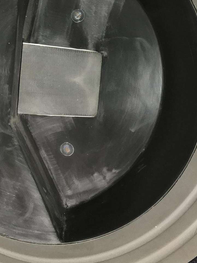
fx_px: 357
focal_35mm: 47
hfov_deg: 30.9
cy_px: 85
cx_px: 91
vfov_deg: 39.9
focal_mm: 3.99
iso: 64
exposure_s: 1/17
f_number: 1.8
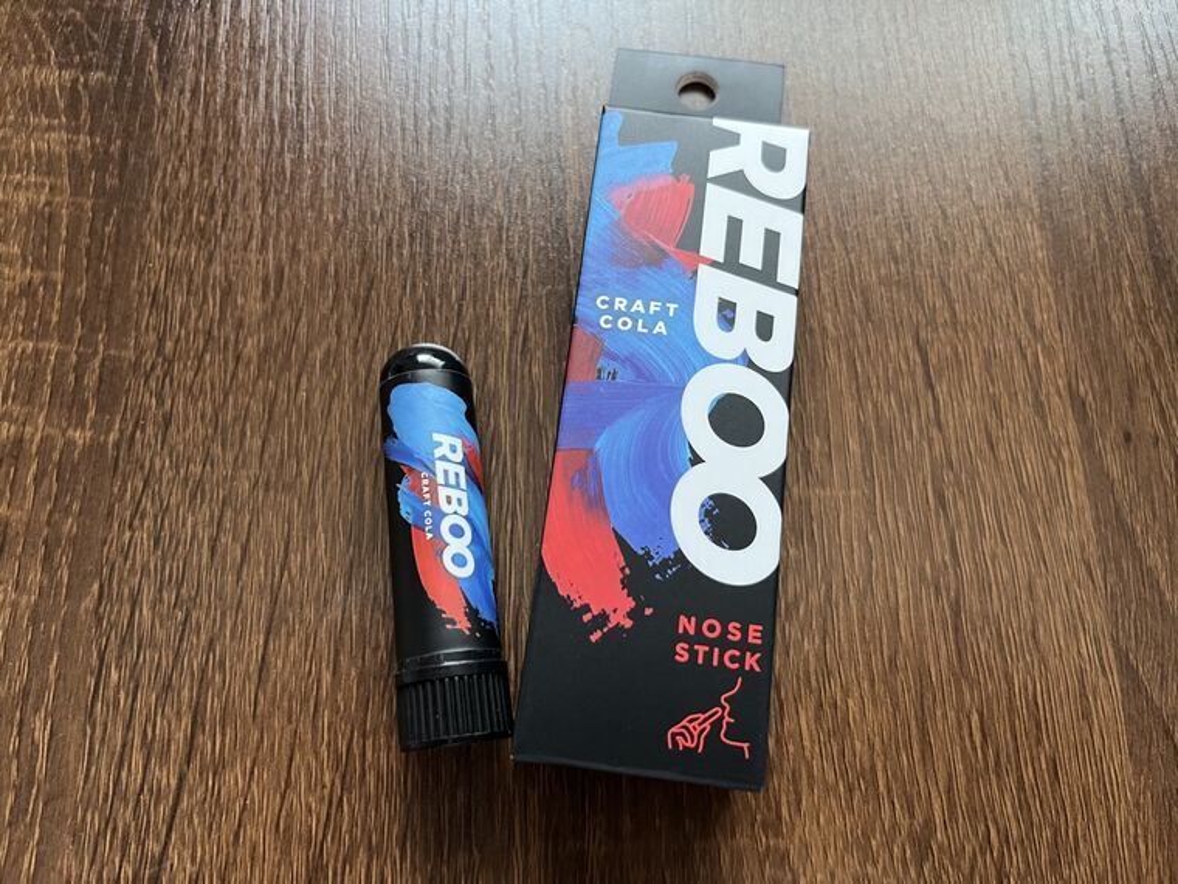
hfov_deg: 67.3
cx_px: 589
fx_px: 885
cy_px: 442
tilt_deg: -74.0
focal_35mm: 26
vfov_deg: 53.1
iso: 400
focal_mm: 5.1
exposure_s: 1/60
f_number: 1.6
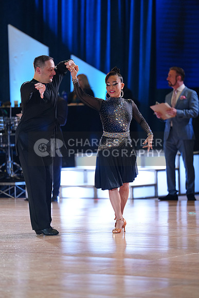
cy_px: 149
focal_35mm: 173
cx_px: 100
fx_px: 1433
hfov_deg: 7.9
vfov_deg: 11.9
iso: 2000
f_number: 2.8
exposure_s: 1/400
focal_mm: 173
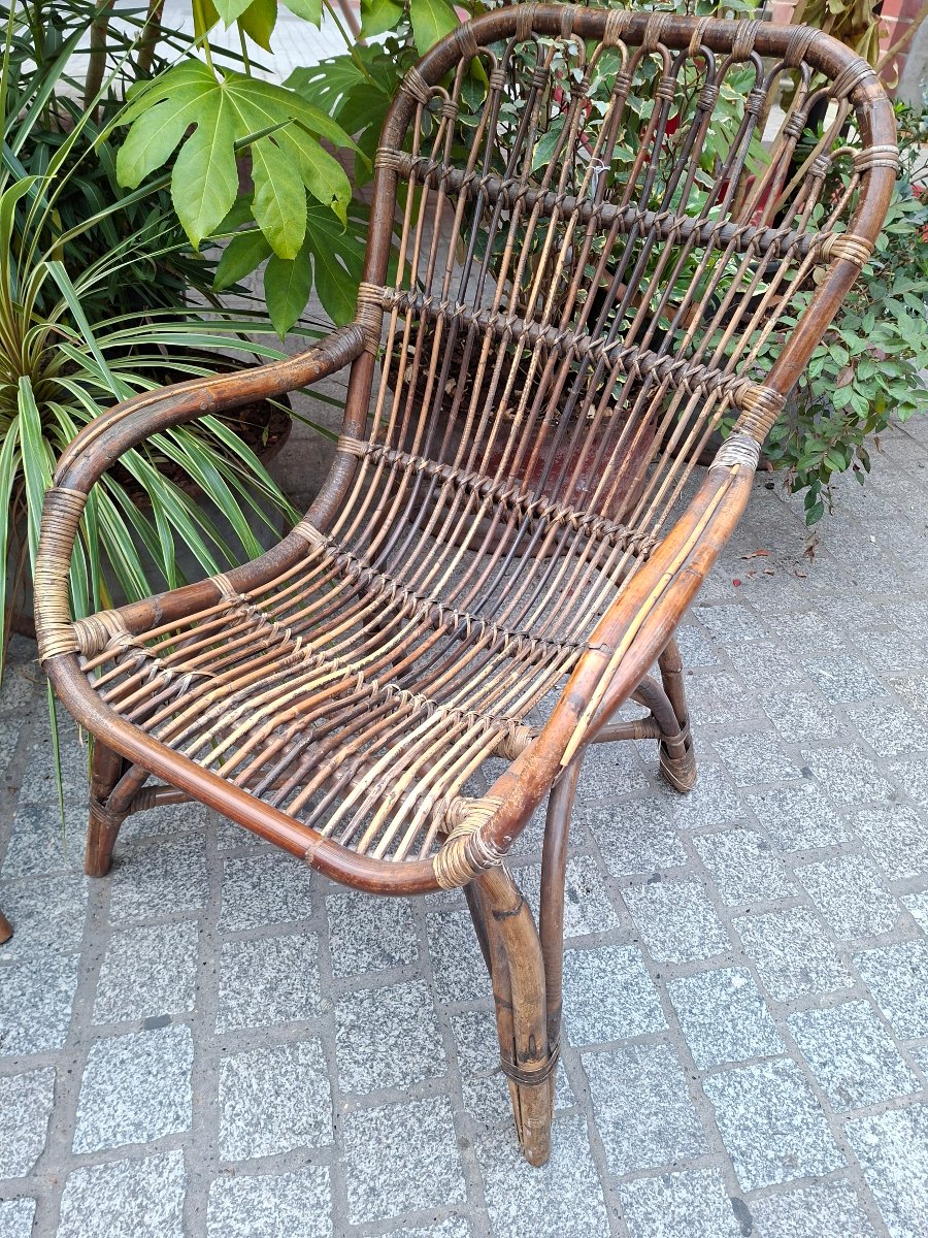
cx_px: 464
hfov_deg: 58.9
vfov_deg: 73.9
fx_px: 822
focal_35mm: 23
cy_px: 619
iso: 200
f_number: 1.8
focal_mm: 5.54
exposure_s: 1/100
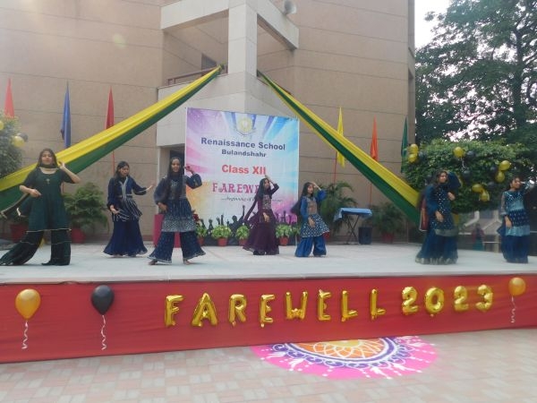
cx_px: 268
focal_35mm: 25
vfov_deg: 54.9
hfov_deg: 69.4
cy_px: 202
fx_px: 388
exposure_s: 1/500
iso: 125
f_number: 3.1
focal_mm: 4.5
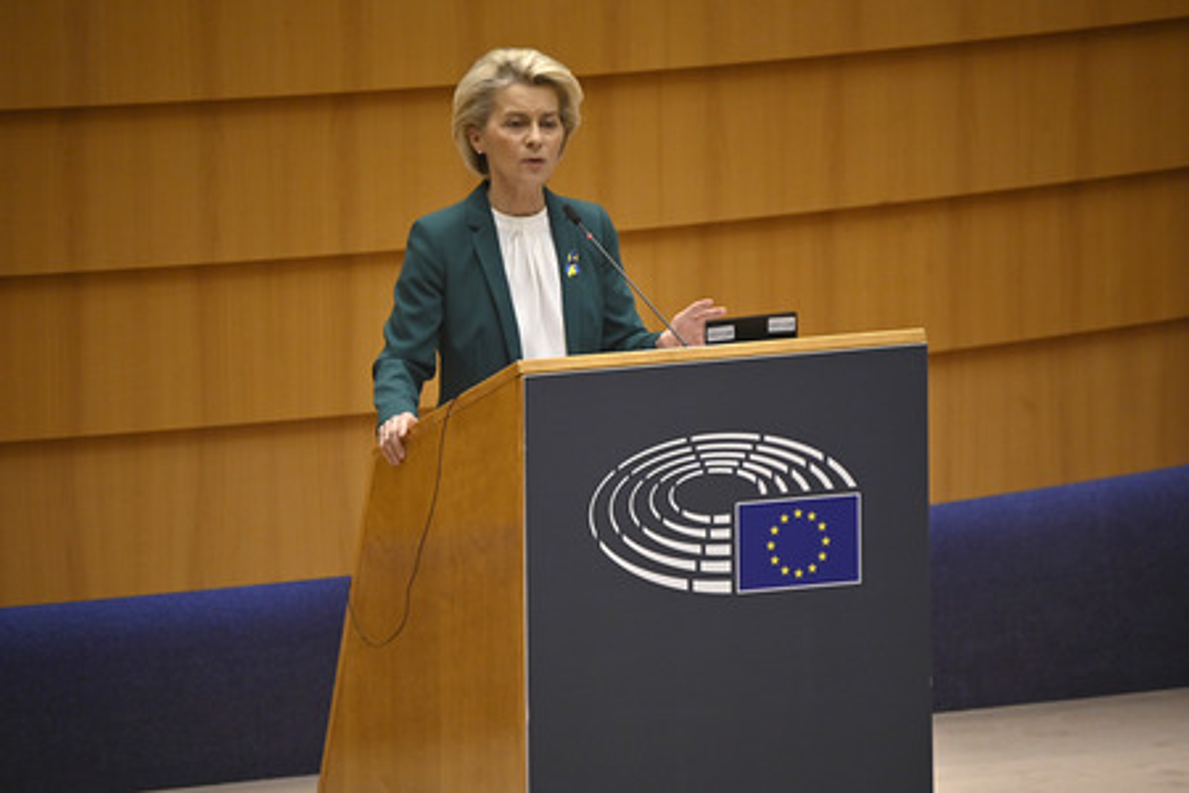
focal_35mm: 500
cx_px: 594
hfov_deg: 4.1
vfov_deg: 2.7
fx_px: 16513
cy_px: 396
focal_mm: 500
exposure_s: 1/400
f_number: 6.3
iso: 2000
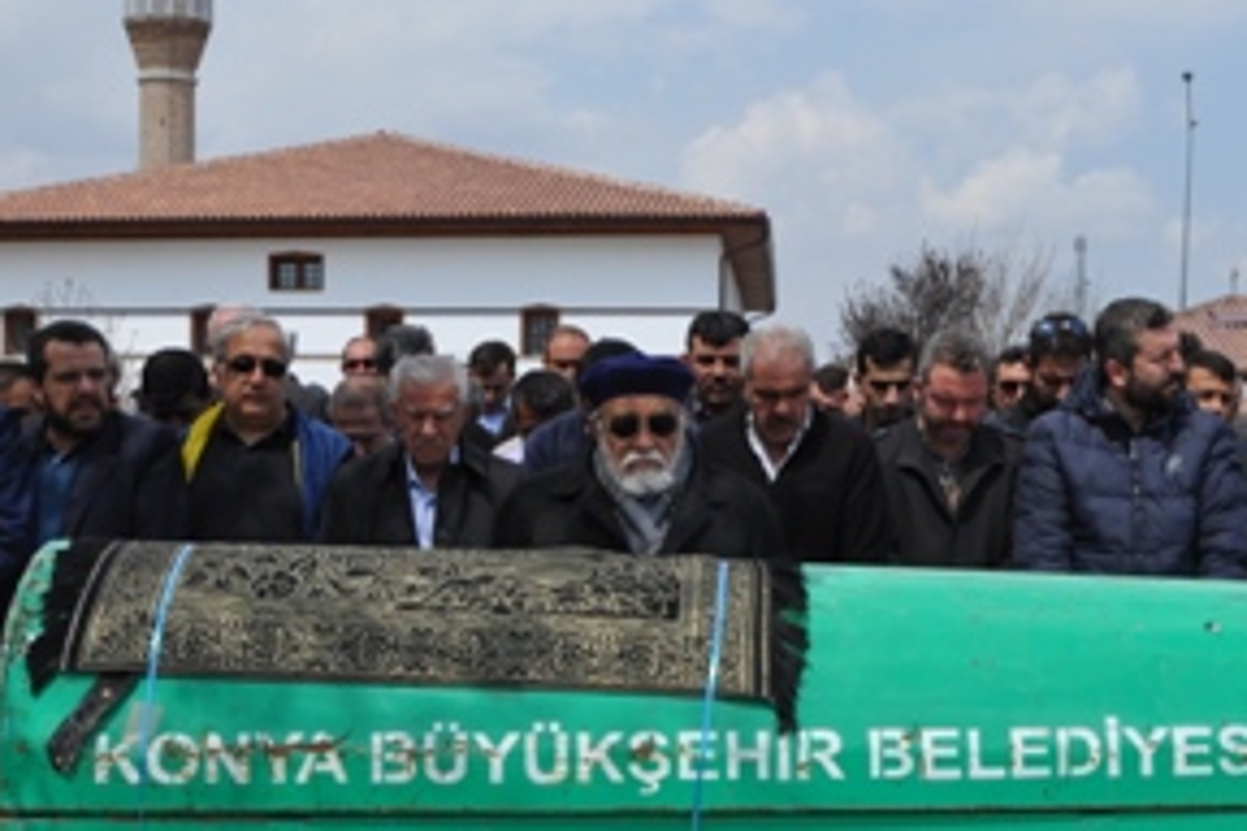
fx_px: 1940
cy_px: 541
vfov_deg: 24.1
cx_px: 658
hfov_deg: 35.6
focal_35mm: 56
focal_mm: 24
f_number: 10
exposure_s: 1/400
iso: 200
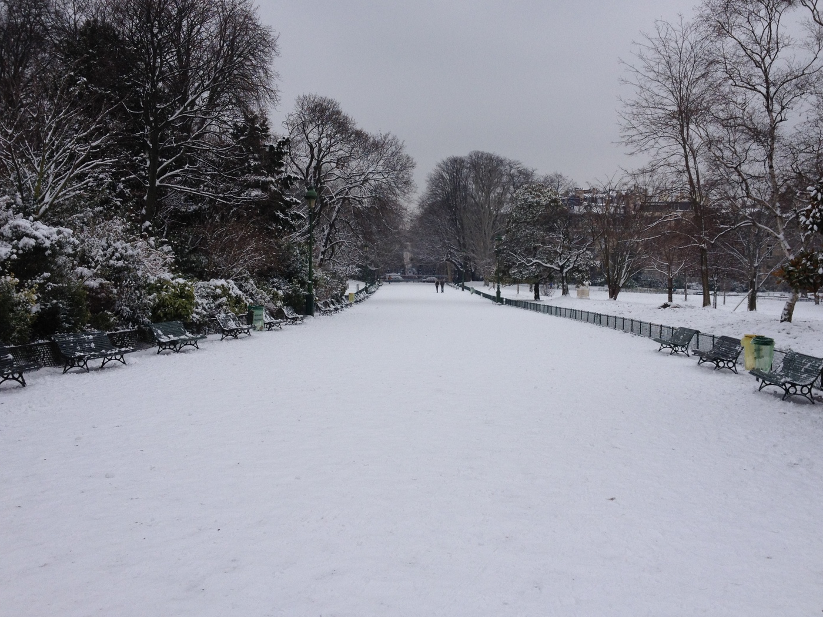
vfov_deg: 35.9
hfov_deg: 46.7
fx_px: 951
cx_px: 453
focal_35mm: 40
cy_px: 268
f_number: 2.4
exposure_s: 1/974
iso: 64
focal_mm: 4.28
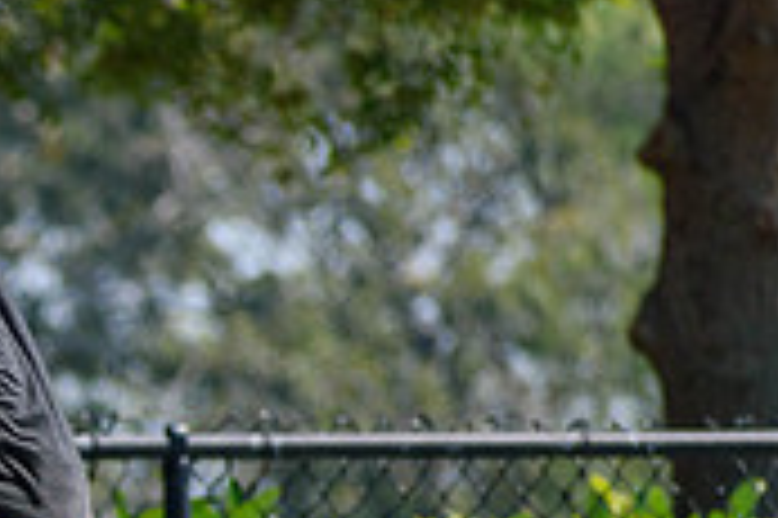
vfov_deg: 1.5
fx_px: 20079
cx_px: -504
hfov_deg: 2.2
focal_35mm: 930
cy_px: 845
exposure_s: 1/2000
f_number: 5.6
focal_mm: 185
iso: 280
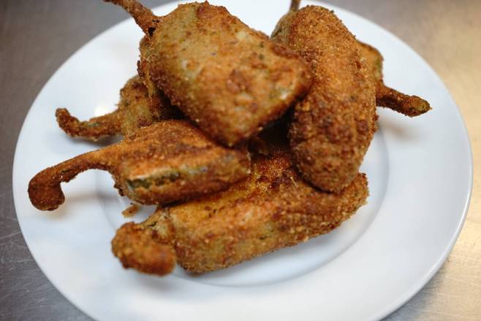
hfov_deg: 38.8
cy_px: 160
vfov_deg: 26.5
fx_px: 682
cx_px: 240
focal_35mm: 51
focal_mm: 51
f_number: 4.5
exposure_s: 1/100
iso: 2500
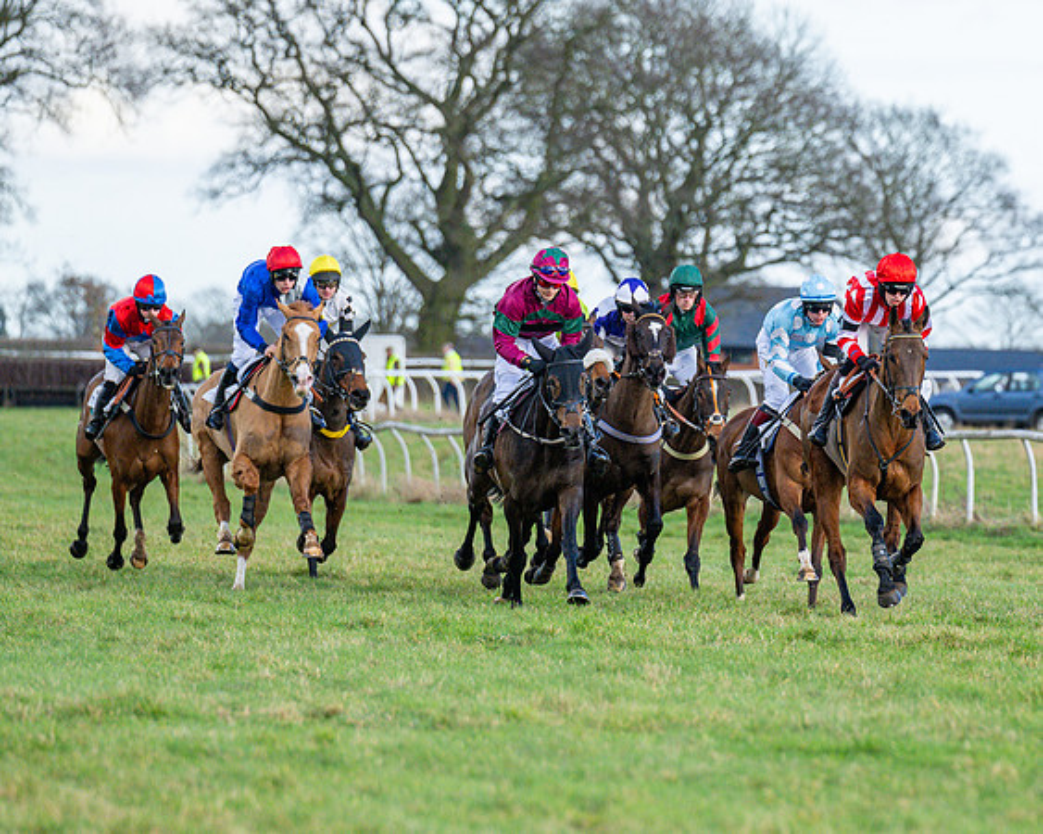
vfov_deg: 4.5
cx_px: 878
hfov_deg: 5.6
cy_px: 396
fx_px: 10703
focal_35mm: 347
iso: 640
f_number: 4
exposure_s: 1/2500
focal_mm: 200
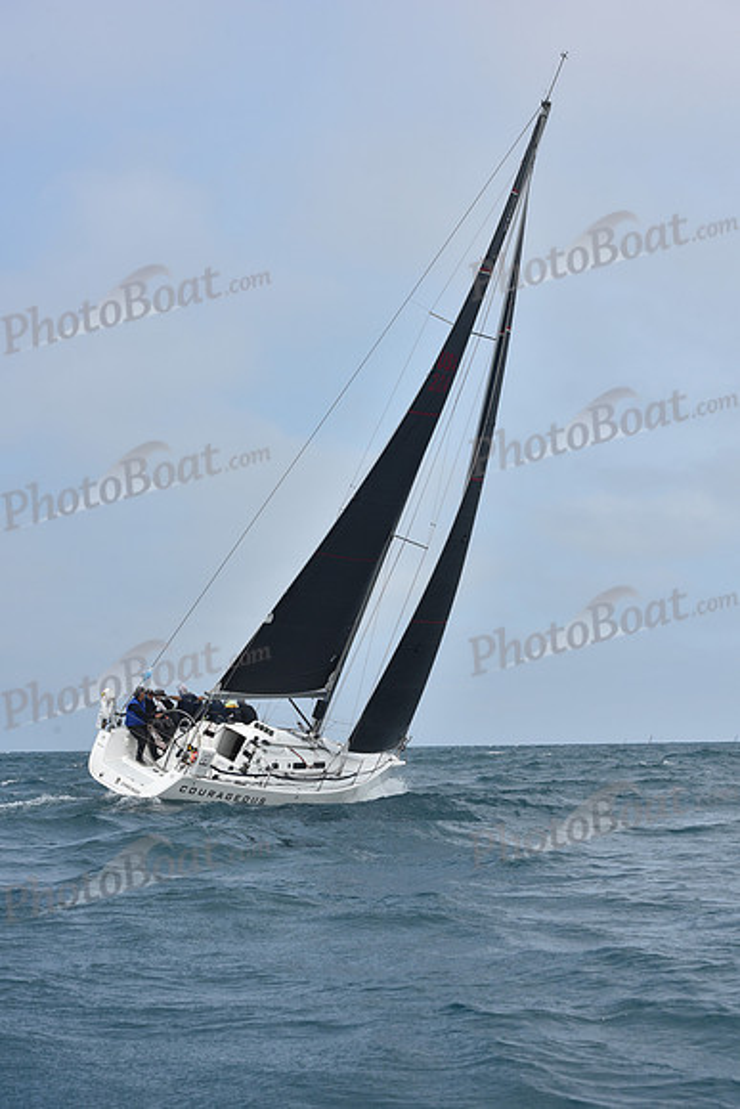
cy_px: 554
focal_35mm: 70
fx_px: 2157
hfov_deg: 19.5
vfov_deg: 28.8
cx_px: 370
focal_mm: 70
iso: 250
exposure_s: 1/800
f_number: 10
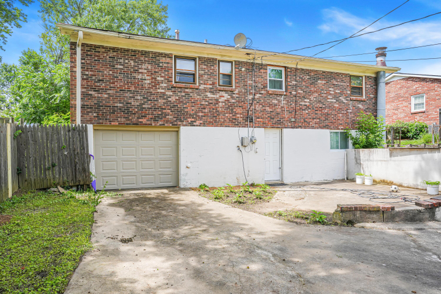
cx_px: 220
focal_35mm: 23
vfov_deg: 55.1
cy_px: 147
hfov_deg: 76.1
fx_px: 282
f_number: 9
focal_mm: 23
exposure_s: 1/200
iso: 250
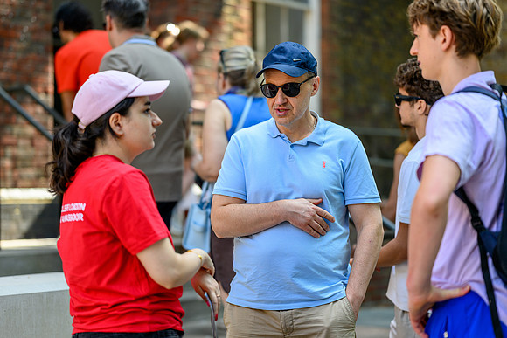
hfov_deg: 23.8
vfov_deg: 16.0
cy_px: 169
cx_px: 254
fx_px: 1201
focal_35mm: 85
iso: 360
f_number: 1.8
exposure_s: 1/1000
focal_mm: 85
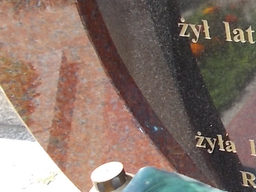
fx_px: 562
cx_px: 362
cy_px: 32
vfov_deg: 19.2
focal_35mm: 76
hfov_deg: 22.1
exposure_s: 1/160
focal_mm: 4.6
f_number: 3.2
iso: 80
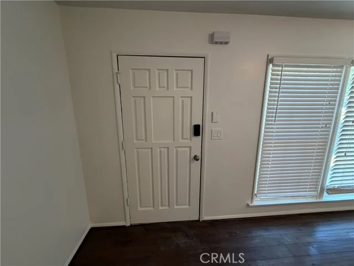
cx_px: 177
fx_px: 143
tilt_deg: -10.8
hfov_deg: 102.1
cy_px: 133
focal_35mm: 14
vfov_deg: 85.7
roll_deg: +0.9
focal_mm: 2.22
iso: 320
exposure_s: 1/60
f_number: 2.2
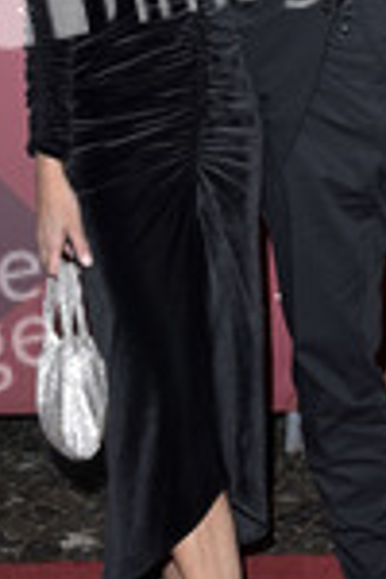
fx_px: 1624
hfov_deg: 13.5
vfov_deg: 20.1
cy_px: 151
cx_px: 278
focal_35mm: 101
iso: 640
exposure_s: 1/250
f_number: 5.6
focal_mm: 38
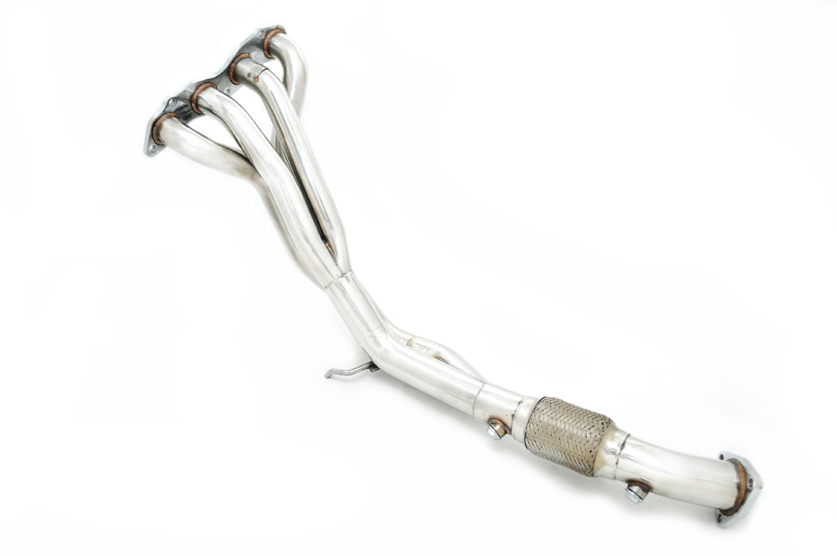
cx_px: 418
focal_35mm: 27
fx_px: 627
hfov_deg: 67.4
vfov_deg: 47.8
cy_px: 278
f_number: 2.8
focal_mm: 18
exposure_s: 1/125
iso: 200
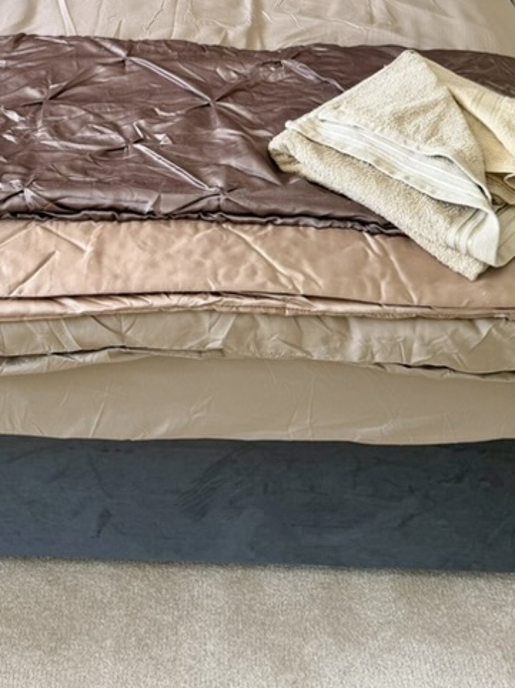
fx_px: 1013
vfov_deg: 34.0
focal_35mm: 51
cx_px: 150
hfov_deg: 28.2
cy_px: -10
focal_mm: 6.76
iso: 64
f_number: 1.78
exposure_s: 1/121
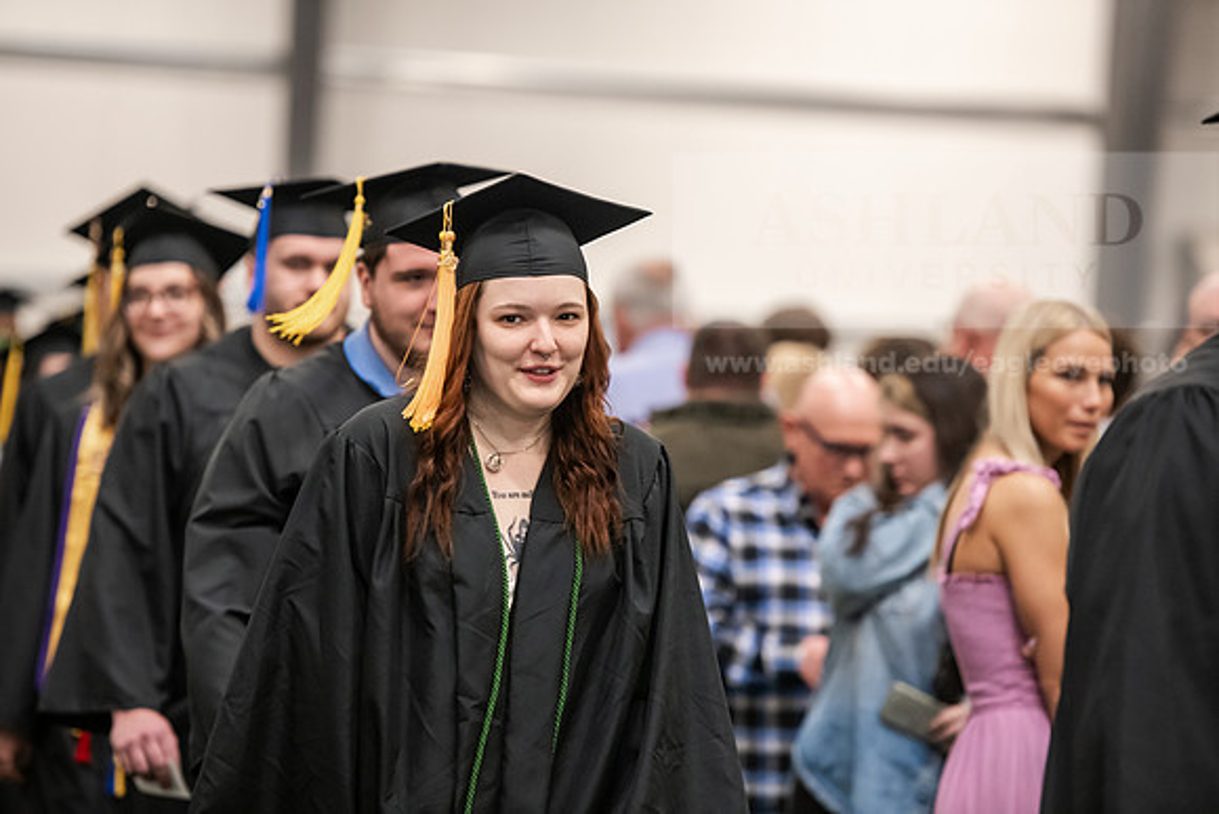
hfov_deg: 12.1
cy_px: 407
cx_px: 610
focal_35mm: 170
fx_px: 5757
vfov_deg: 8.1
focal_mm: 170
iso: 2500
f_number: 3.2
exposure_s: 1/200
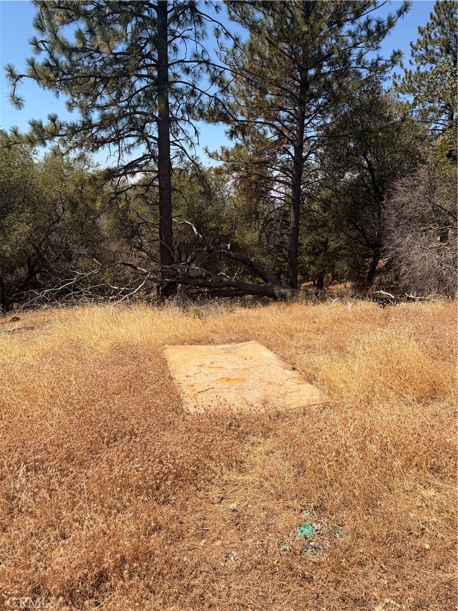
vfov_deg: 71.6
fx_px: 423
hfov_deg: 56.8
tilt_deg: -14.0
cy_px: 306
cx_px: 229
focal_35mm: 24
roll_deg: -2.2
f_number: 1.78
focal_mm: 6.76
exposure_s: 1/4673
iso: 80
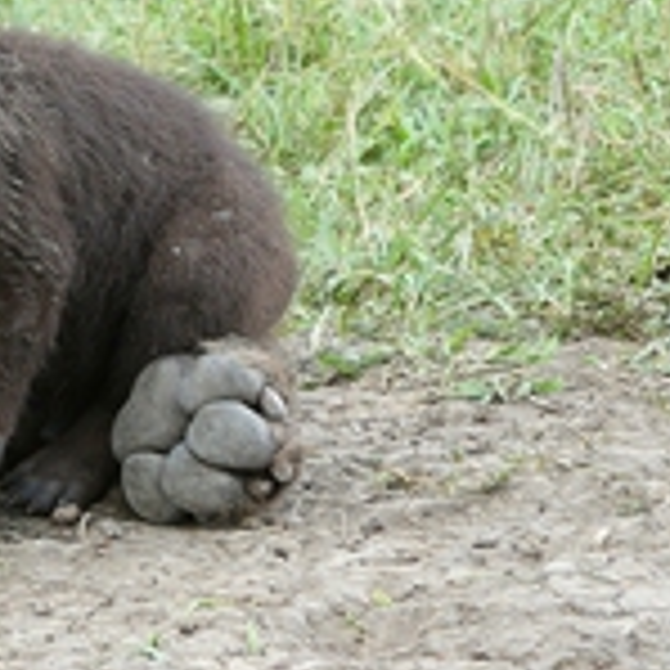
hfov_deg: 1.3
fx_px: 30416
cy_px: 74
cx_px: -670
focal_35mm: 1389
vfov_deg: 1.3
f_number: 4
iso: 200
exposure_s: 1/200
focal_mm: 139.53
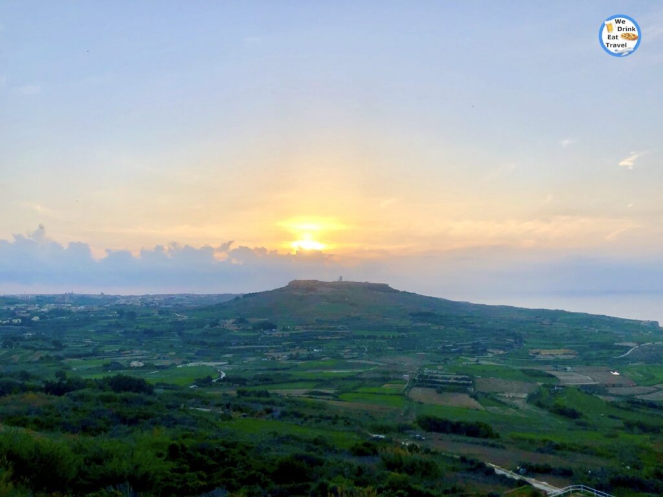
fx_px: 536
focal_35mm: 28
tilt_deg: +4.7
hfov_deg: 63.4
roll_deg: +0.3
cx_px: 332
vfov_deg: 49.7
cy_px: 248
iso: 20
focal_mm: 3.99
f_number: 1.8
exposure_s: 1/1600
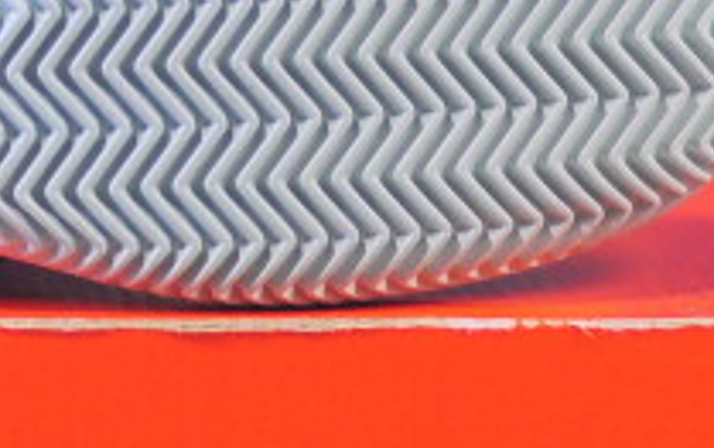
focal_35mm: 292
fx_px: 5687
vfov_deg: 4.4
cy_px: -422
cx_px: -184
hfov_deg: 7.1
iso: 250
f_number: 2.2
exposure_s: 1/320
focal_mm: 50
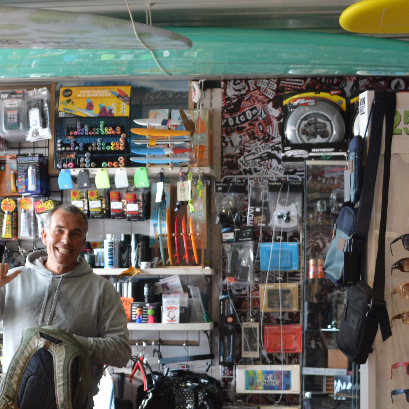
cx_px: 83
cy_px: 248
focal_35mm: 90
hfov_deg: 19.1
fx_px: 1203
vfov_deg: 19.3
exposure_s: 1/60
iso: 400
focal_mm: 22
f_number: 3.8
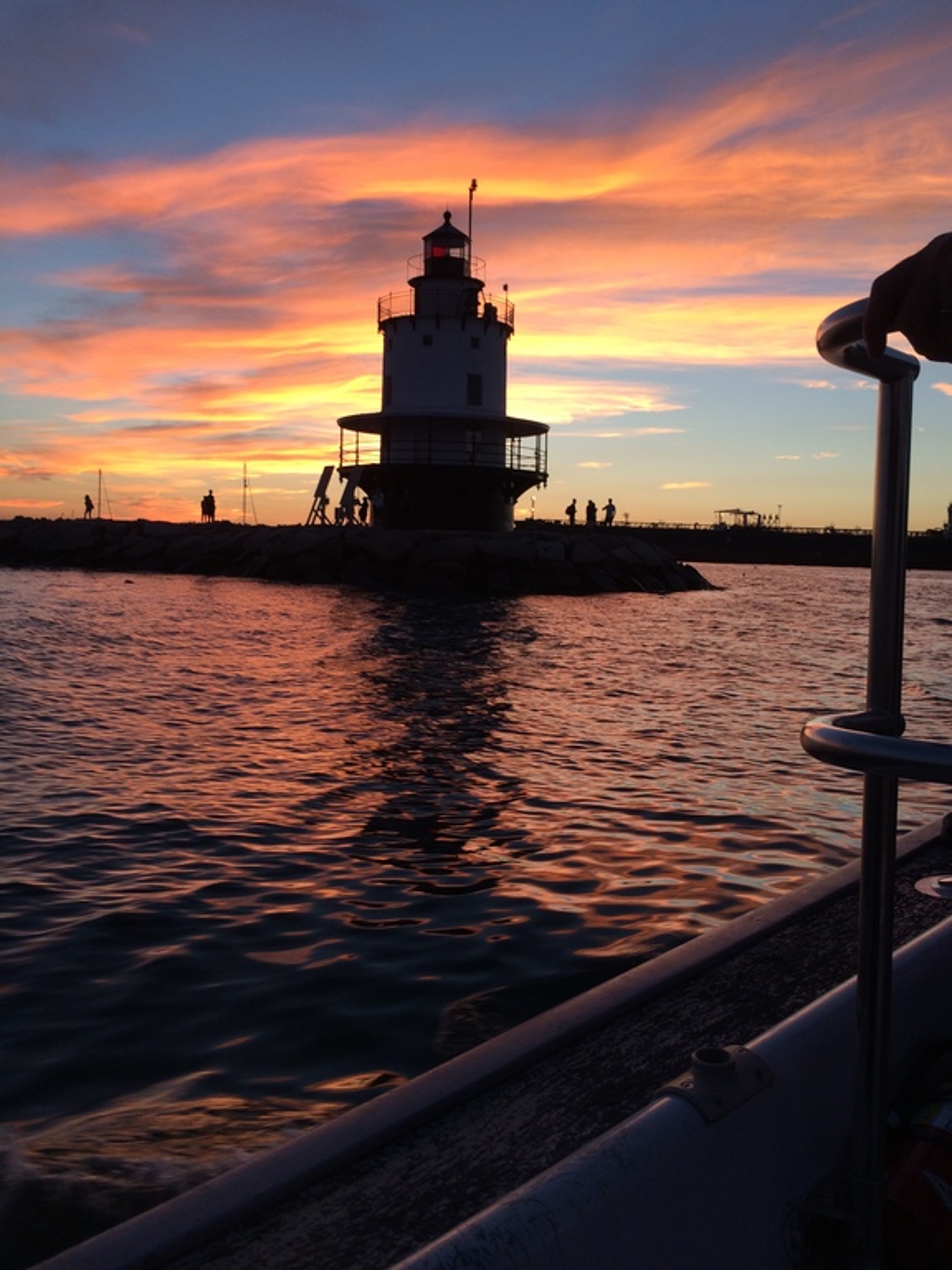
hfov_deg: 48.2
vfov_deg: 61.7
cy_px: 635
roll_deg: -0.3
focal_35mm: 29
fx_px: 1063
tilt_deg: -5.7
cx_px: 476
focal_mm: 4.15
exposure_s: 1/120
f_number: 2.2
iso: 40
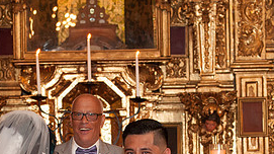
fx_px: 1140
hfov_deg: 13.7
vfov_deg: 7.6
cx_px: 86
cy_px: 192
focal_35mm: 157
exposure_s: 1/100
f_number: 3.5
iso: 2500
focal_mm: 70
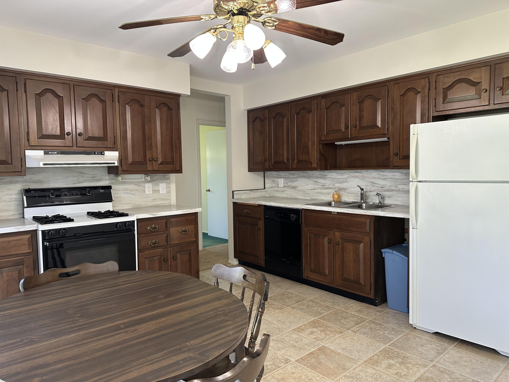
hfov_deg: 71.6
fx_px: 353
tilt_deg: -3.9
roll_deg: +0.7
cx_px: 254
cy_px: 191
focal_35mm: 24
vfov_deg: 56.8
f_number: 1.78
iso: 125
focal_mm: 6.86
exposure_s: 1/60
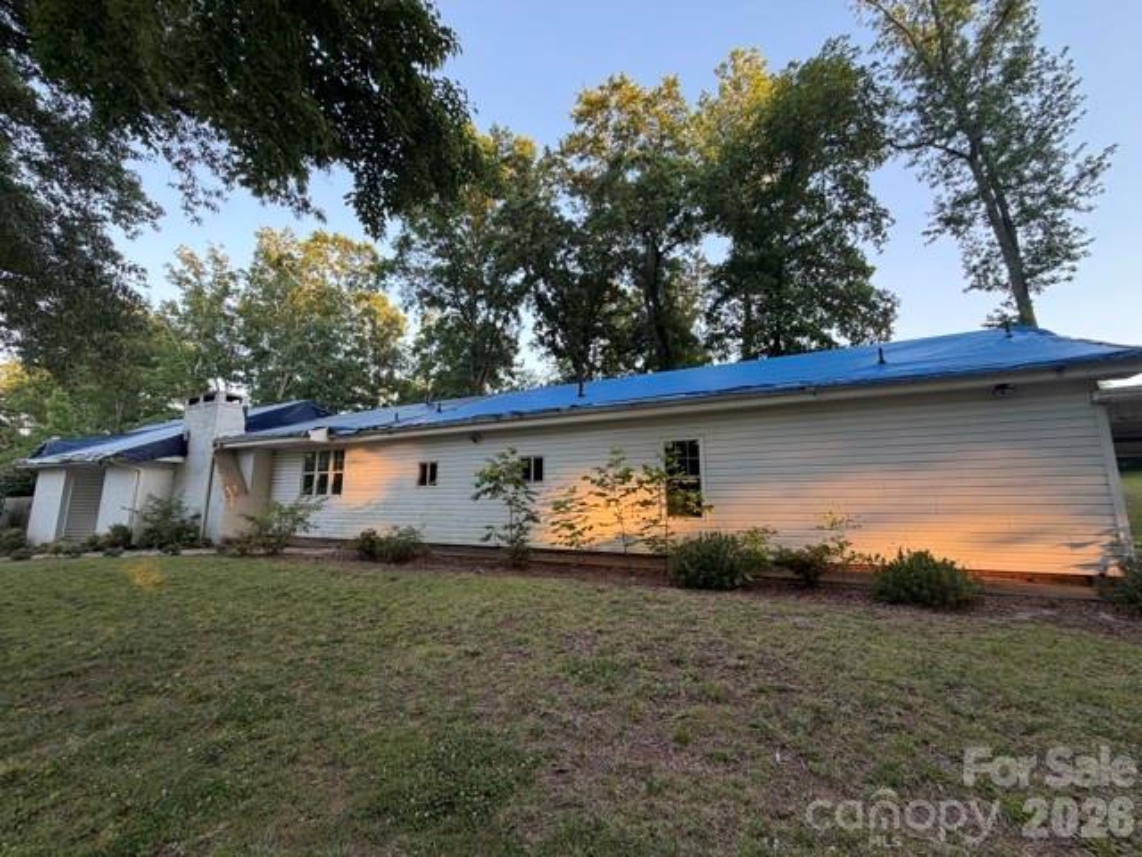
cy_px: 428
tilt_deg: +8.8
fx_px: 462
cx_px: 571
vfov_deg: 85.7
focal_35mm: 14
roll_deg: +0.5
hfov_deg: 102.1
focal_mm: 2.22
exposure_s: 1/121
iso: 100
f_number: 2.2
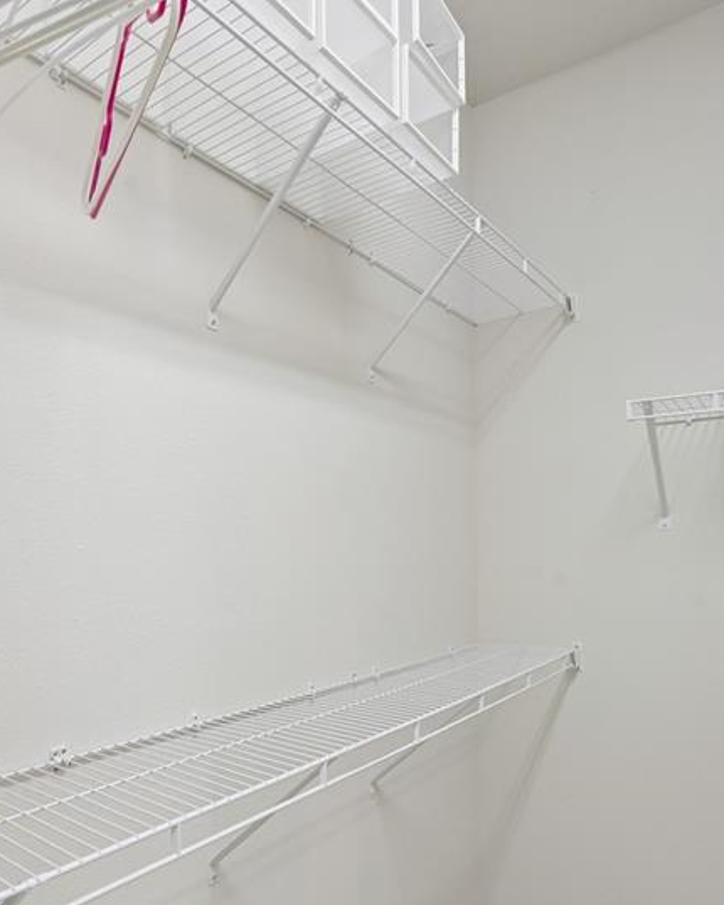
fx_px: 670
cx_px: 249
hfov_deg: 55.7
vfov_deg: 67.4
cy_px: 547
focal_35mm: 25
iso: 400
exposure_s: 1/20
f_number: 8
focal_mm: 14
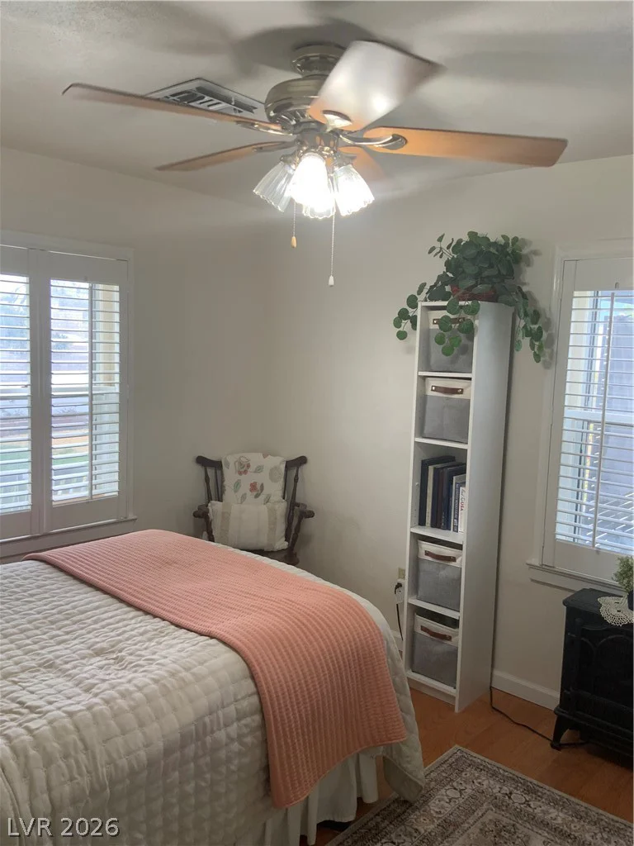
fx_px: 708
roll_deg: -2.3
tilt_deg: -6.7
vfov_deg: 61.7
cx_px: 317
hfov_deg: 48.2
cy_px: 423
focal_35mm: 29
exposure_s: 1/120
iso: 64
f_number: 1.8
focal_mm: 3
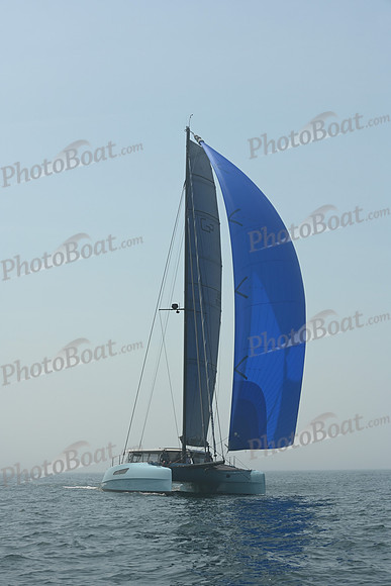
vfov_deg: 28.8
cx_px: 196
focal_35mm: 70
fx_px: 1140
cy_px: 293
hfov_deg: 19.5
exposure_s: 1/1250
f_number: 11
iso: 320
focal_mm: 70
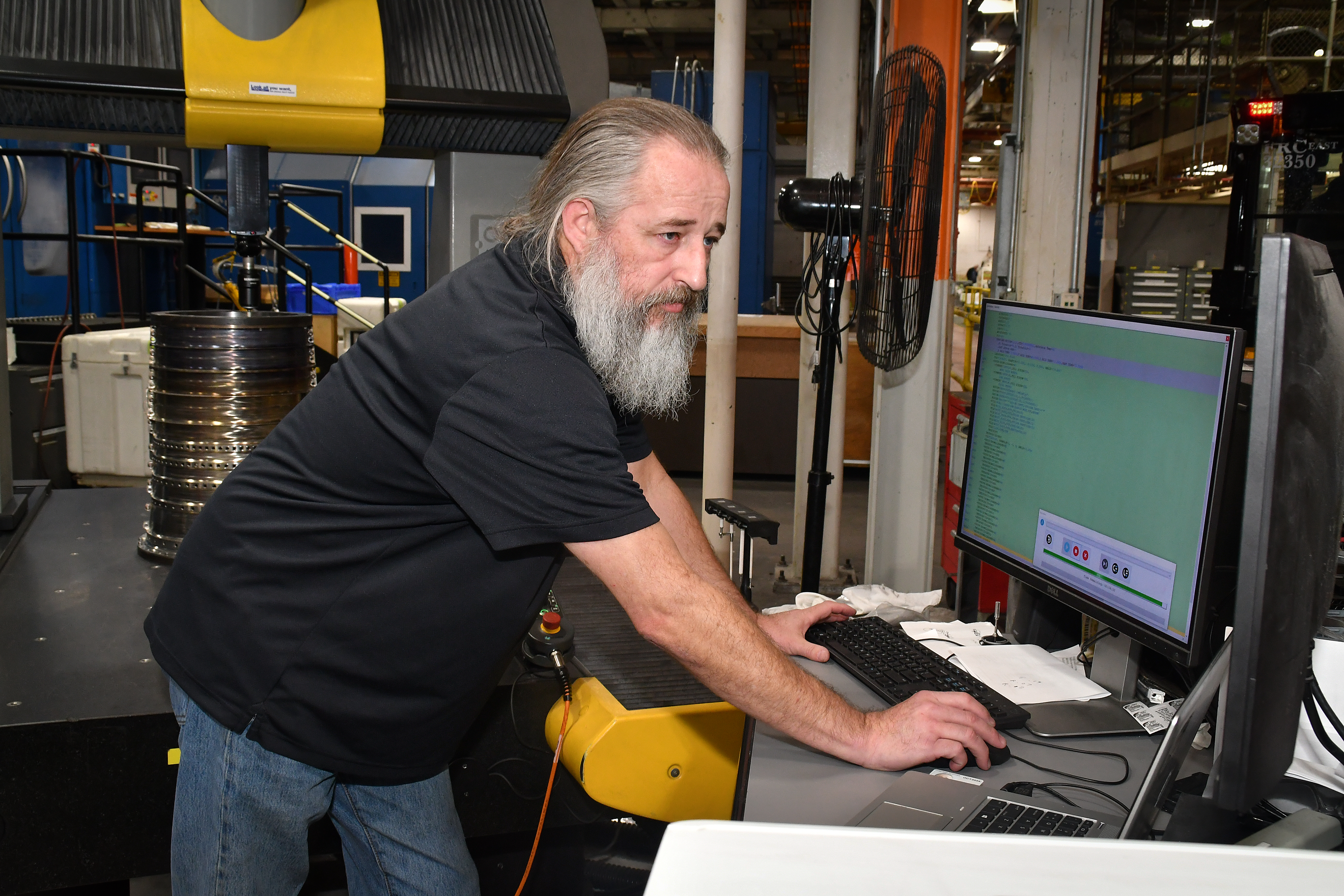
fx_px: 1232
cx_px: 672
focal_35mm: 33
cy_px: 448
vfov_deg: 40.0
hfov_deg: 57.2
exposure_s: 1/60
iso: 1000
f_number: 10
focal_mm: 22
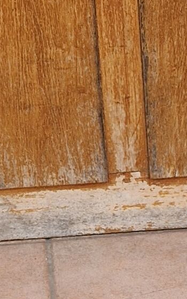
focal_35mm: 174
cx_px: 237
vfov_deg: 11.7
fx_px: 1419
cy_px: 382
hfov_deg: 7.5
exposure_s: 1/254
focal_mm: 5.4
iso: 50
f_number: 1.8
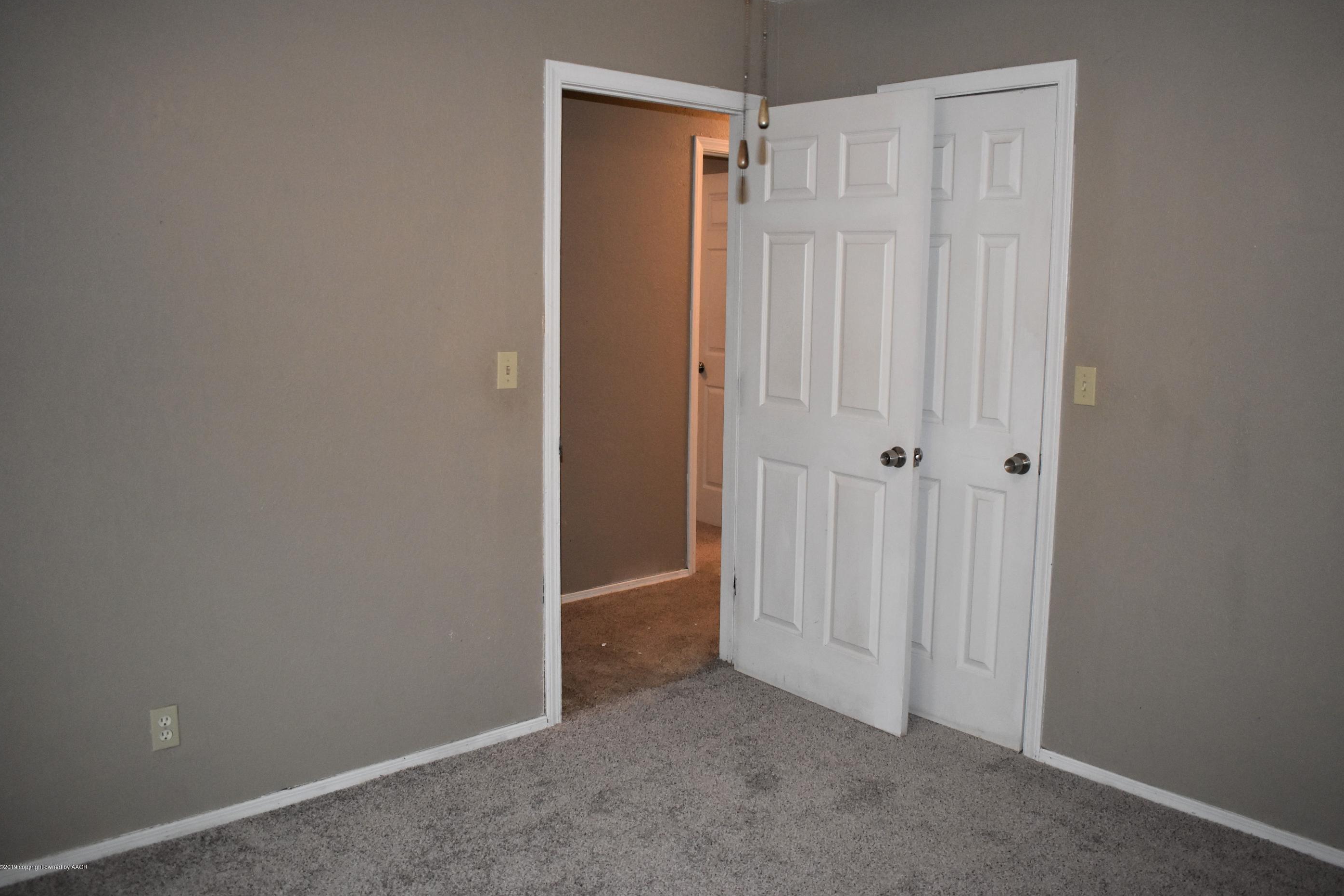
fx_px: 1083
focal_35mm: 29
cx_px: 718
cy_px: 416
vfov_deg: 44.9
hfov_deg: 63.6
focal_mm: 18
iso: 1600
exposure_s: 1/125
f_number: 3.5
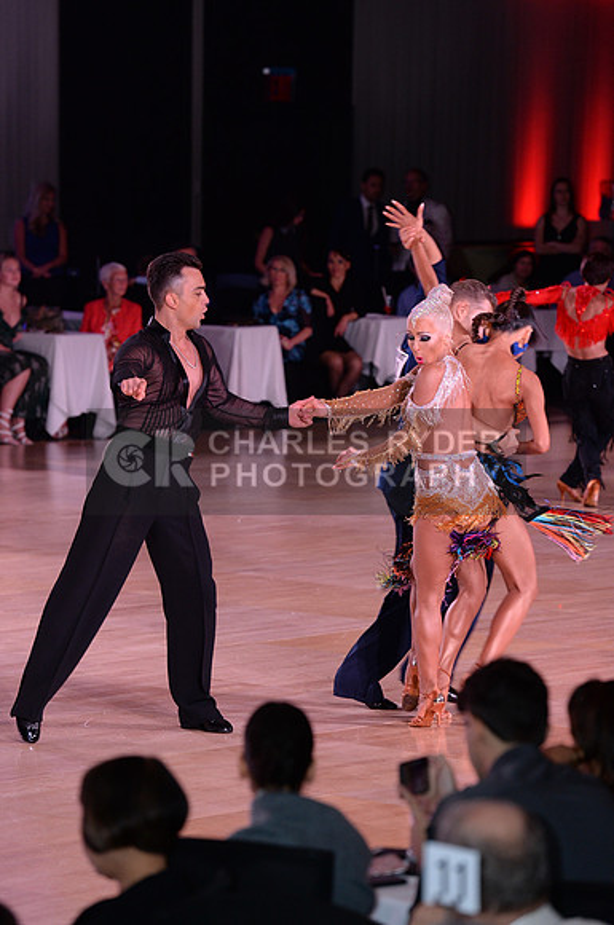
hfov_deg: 7.8
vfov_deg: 11.8
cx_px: 307
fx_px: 4490
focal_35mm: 175
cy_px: 462
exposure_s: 1/250
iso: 2000
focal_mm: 175
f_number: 5
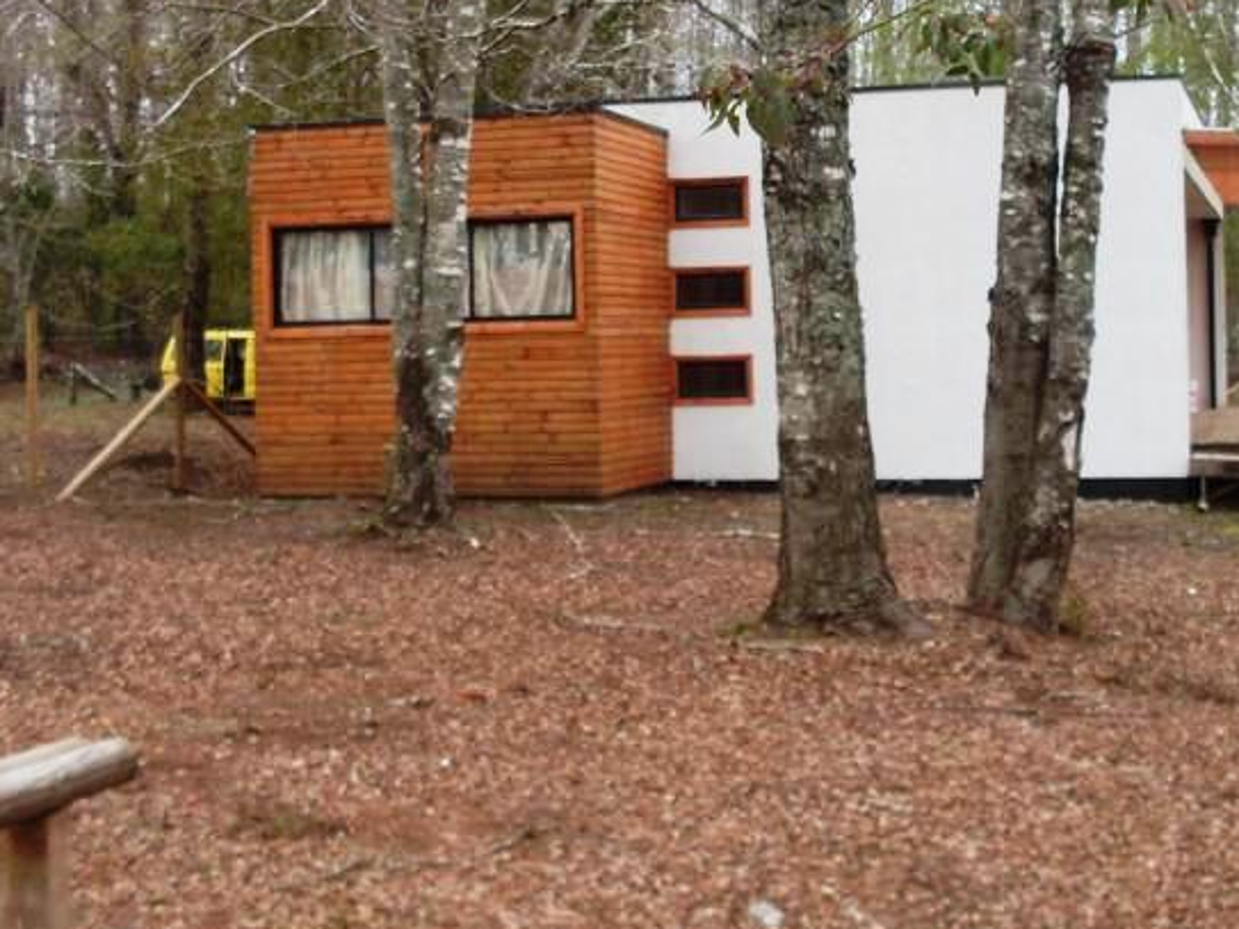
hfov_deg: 33.9
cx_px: 858
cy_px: 297
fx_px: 2004
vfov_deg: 25.9
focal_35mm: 56
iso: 80
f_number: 2.8
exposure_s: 1/250
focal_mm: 6.3
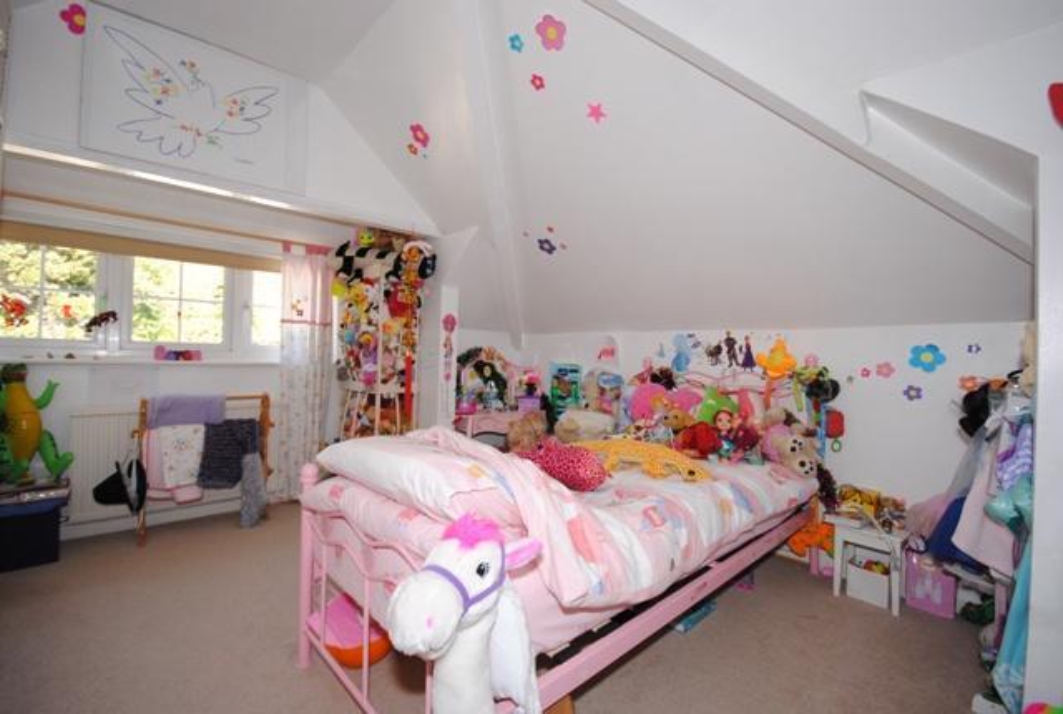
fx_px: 444
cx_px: 532
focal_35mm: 15
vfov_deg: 77.6
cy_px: 357
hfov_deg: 100.3
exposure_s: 1/60
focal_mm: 10
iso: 400
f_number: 5.6
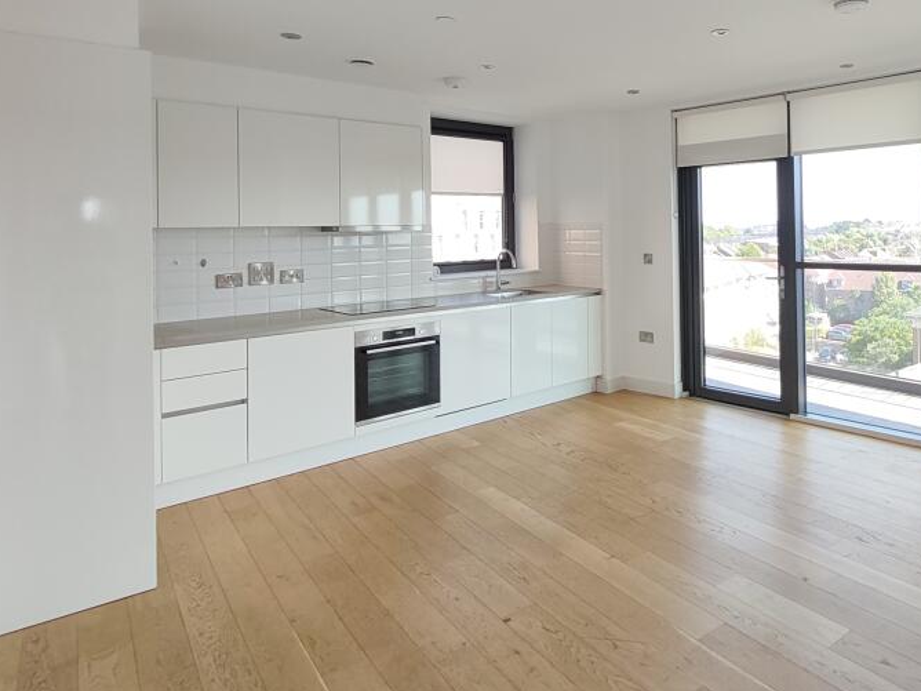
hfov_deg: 71.3
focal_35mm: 23
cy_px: 210
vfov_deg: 57.1
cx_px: 630
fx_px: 612
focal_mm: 1.67
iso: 50
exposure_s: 1/119
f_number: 2.2
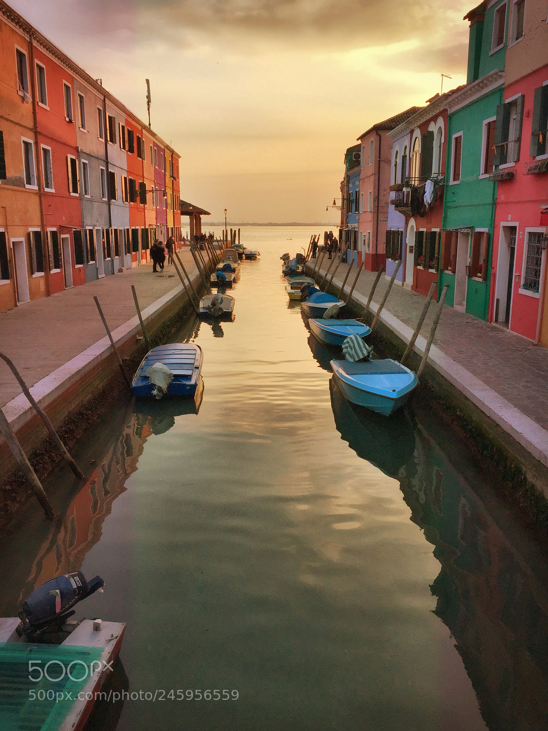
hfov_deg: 48.2
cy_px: 366
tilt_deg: -10.6
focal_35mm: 29
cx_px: 274
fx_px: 612
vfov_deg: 61.7
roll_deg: +1.3
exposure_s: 1/694
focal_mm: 4.15
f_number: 2.2
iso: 32
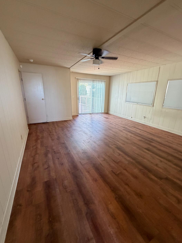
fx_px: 105
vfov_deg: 98.2
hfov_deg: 81.8
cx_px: 91
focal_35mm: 15
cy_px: 123
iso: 400
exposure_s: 1/60
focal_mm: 2.22
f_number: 2.2
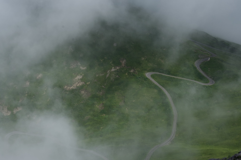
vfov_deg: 16.9
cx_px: 120
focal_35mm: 81
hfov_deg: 25.1
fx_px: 542
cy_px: 80
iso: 100
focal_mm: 54
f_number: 11
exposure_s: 1/320
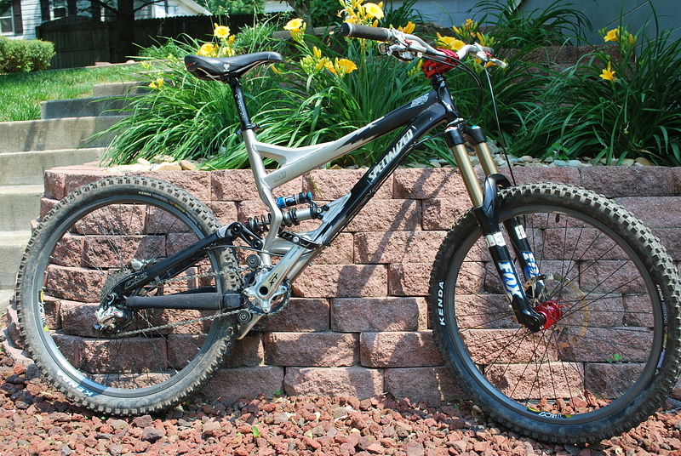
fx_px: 682
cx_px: 340
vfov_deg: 37.0
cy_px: 228
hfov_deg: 53.1
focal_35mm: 36
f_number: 8
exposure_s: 1/80
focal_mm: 24
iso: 100
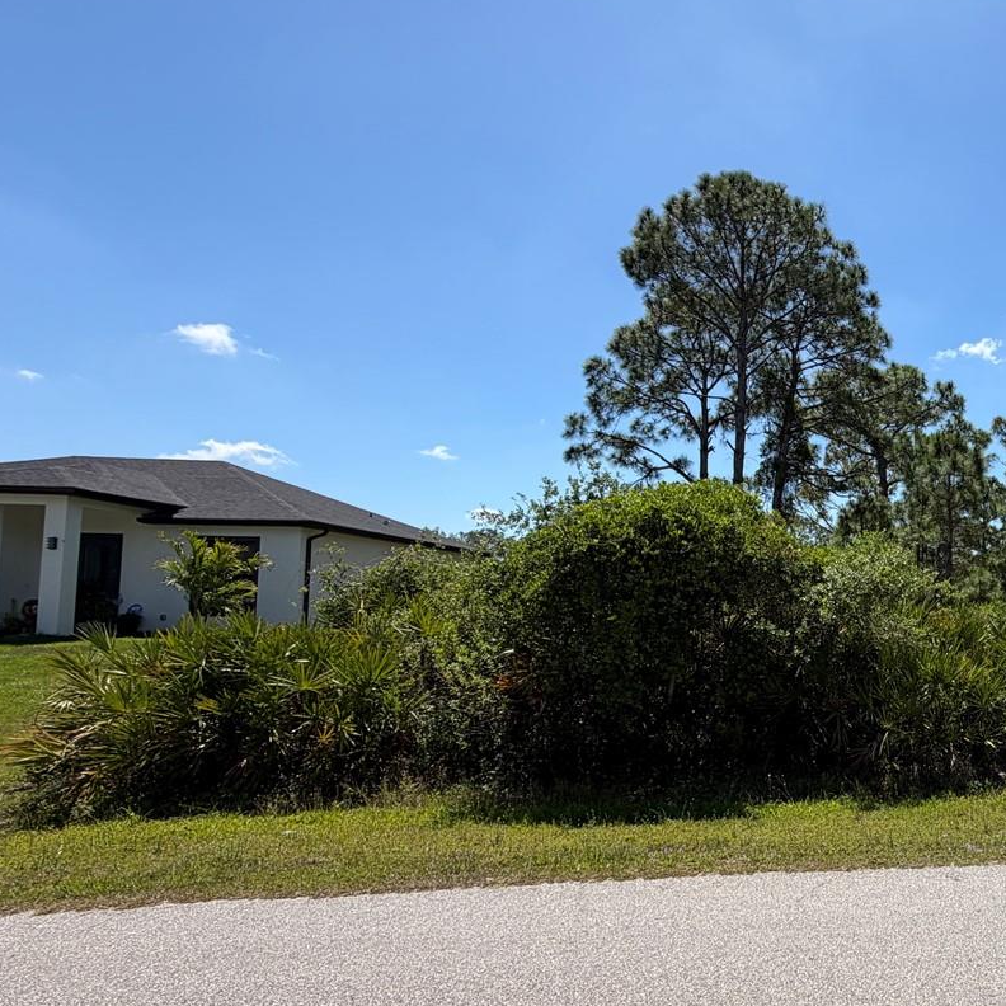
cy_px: 561
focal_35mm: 25
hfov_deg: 52.3
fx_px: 822
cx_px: 969
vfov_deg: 62.7
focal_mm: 2.22
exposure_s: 1/914
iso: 20
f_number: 2.2
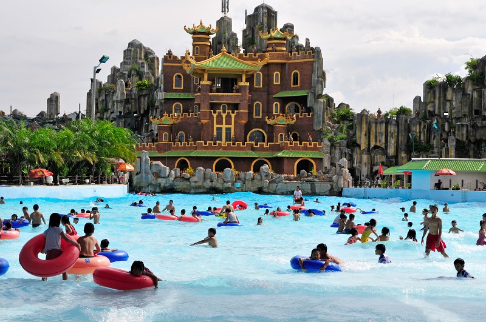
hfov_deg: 27.0
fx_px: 1011
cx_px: 243
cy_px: 161
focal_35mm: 75
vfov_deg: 18.1
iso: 250
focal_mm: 50
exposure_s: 1/640
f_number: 8
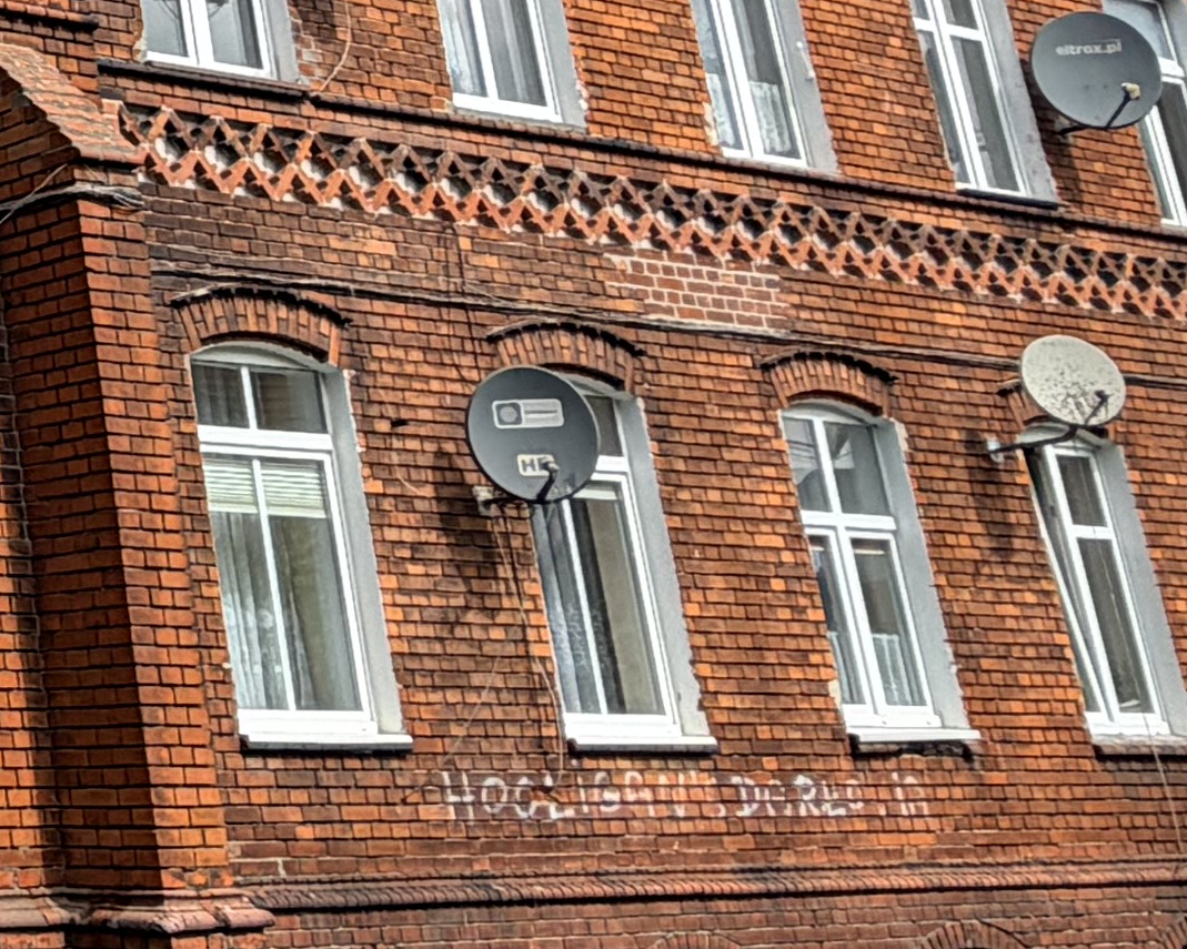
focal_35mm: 73
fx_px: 2564
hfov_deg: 21.0
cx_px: -717
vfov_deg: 20.0
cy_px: -119
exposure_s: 1/1087
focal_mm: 2.22
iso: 20
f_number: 2.2
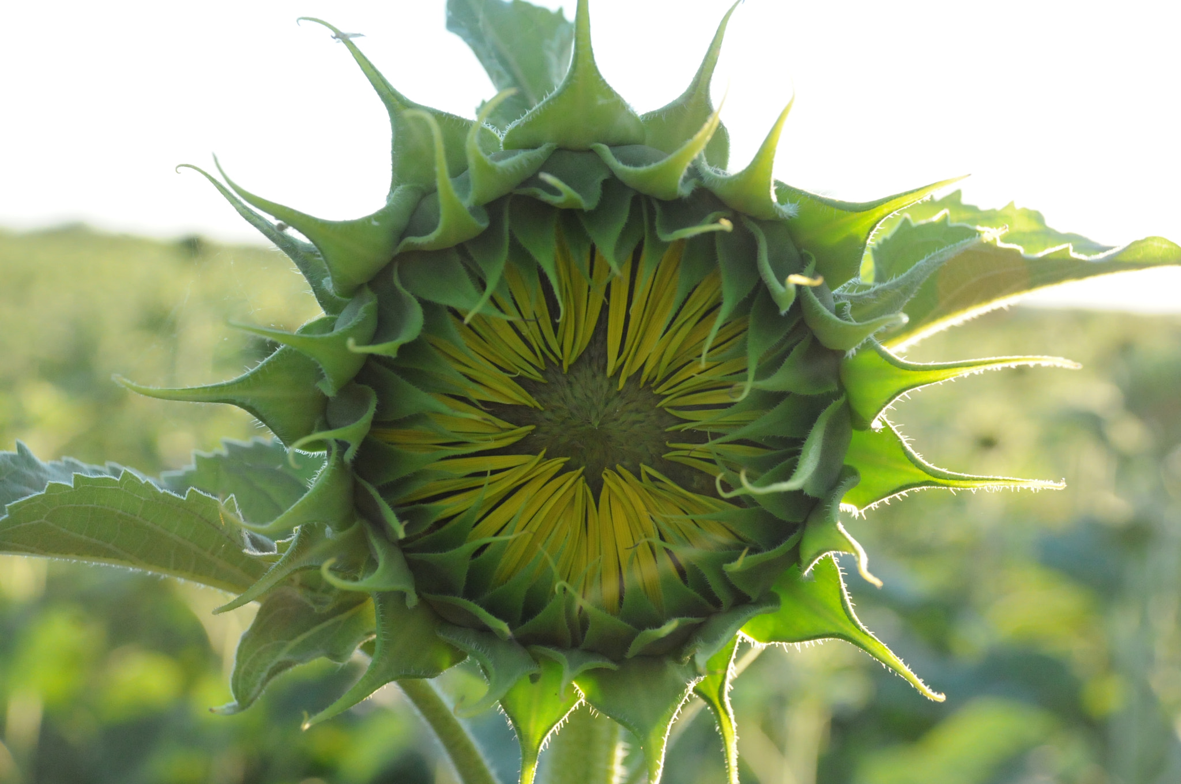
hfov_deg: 26.0
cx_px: 590
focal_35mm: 78
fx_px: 2556
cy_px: 392
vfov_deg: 17.4
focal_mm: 52
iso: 1600
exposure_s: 1/500
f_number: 6.3
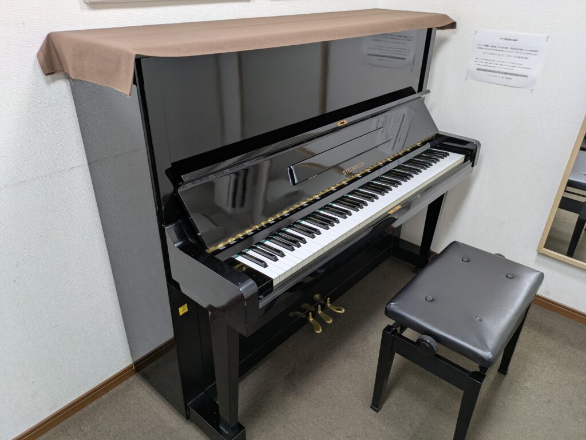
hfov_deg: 69.4
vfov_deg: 54.9
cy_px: 220
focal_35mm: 25
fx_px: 423
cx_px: 293
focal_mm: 5.43
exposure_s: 1/120
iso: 160
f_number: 1.89
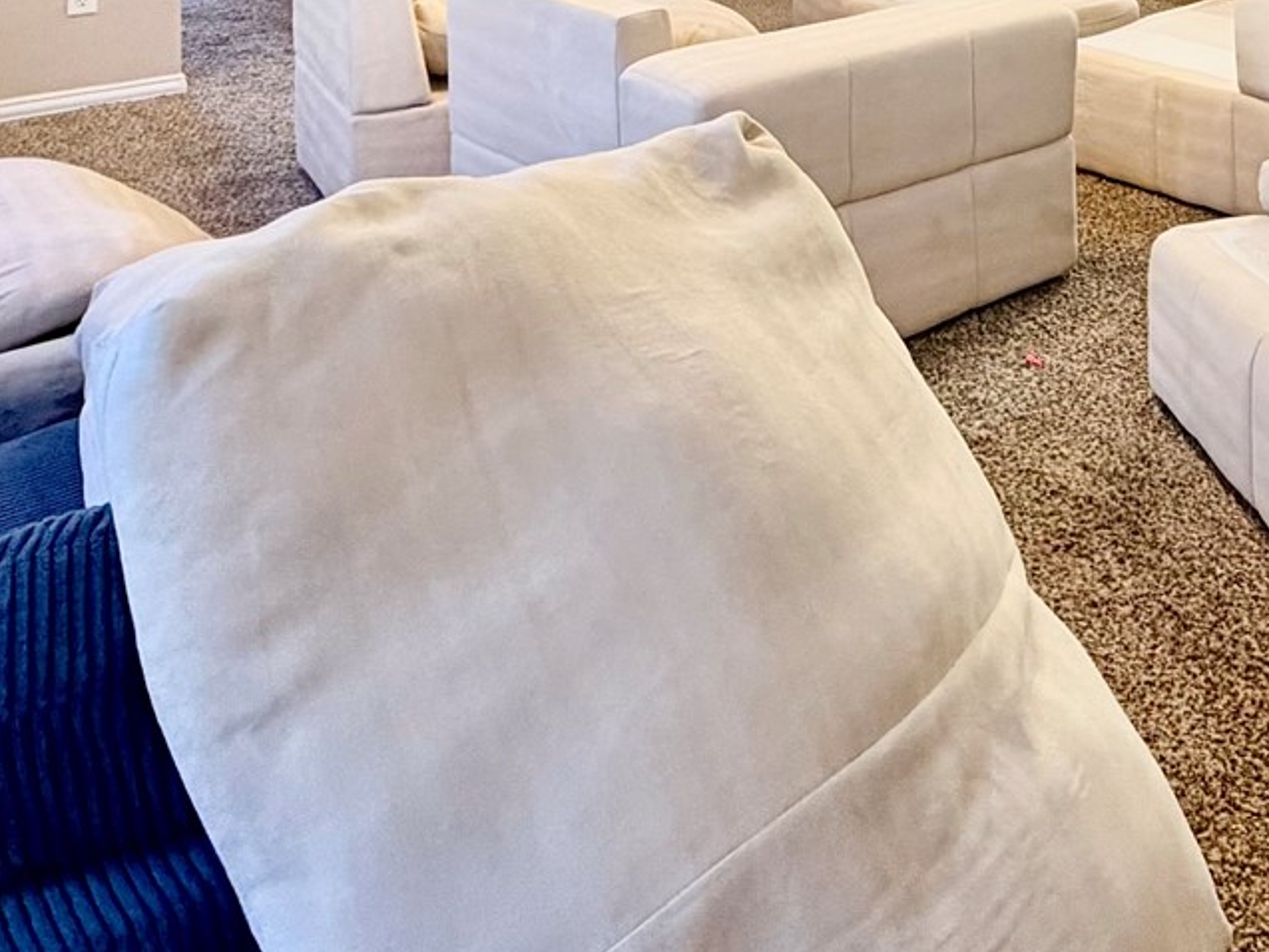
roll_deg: +0.7
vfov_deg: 26.5
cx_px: 1076
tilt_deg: -1.0
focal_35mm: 45
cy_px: -337
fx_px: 1650
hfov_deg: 39.8
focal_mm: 2.22
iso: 320
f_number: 2.2
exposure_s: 1/60
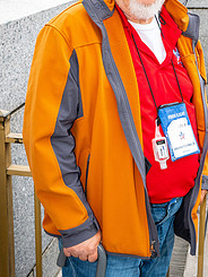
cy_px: 94
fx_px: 592
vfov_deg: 26.2
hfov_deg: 19.7
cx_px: 162
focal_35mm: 74
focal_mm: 42
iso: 2000
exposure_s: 1/640
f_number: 8
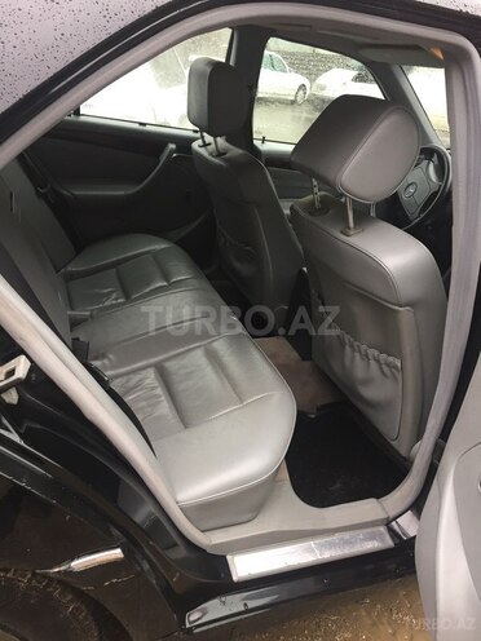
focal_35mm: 29
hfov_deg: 48.2
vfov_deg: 61.7
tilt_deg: -24.4
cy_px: 320
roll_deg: -4.3
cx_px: 240
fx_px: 537
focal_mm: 4.15
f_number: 2.2
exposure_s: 1/33
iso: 40
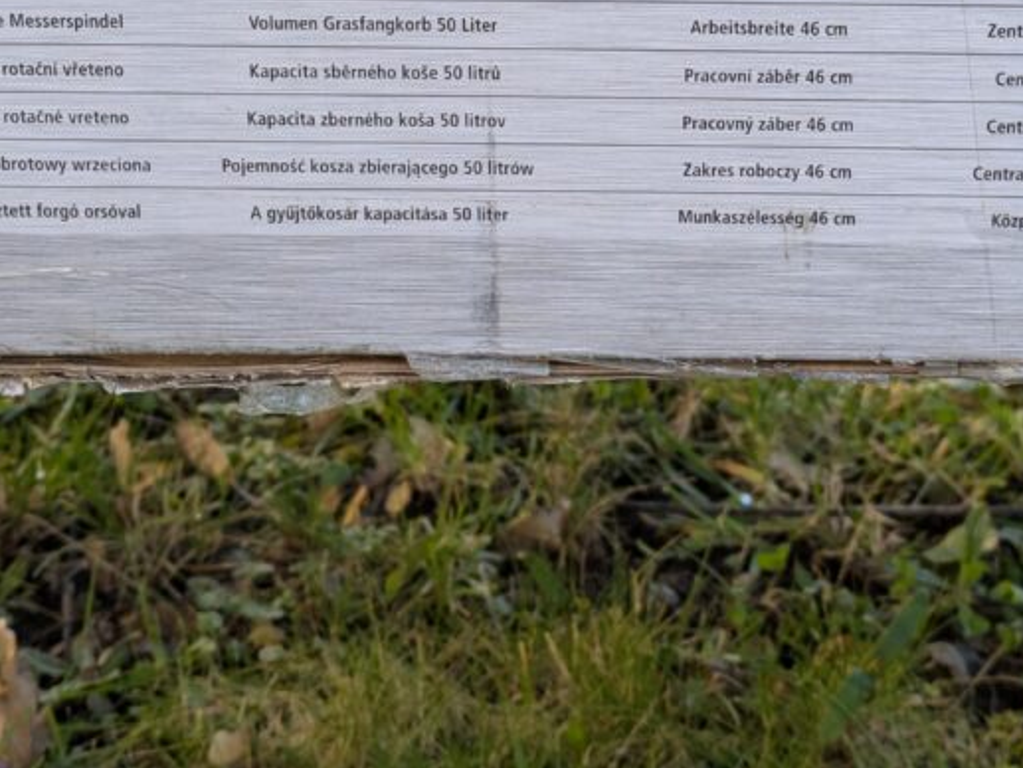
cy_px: 43
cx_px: 663
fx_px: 2986
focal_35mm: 101
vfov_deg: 14.5
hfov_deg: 19.4
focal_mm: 5.43
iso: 48
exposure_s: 1/148
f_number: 1.89
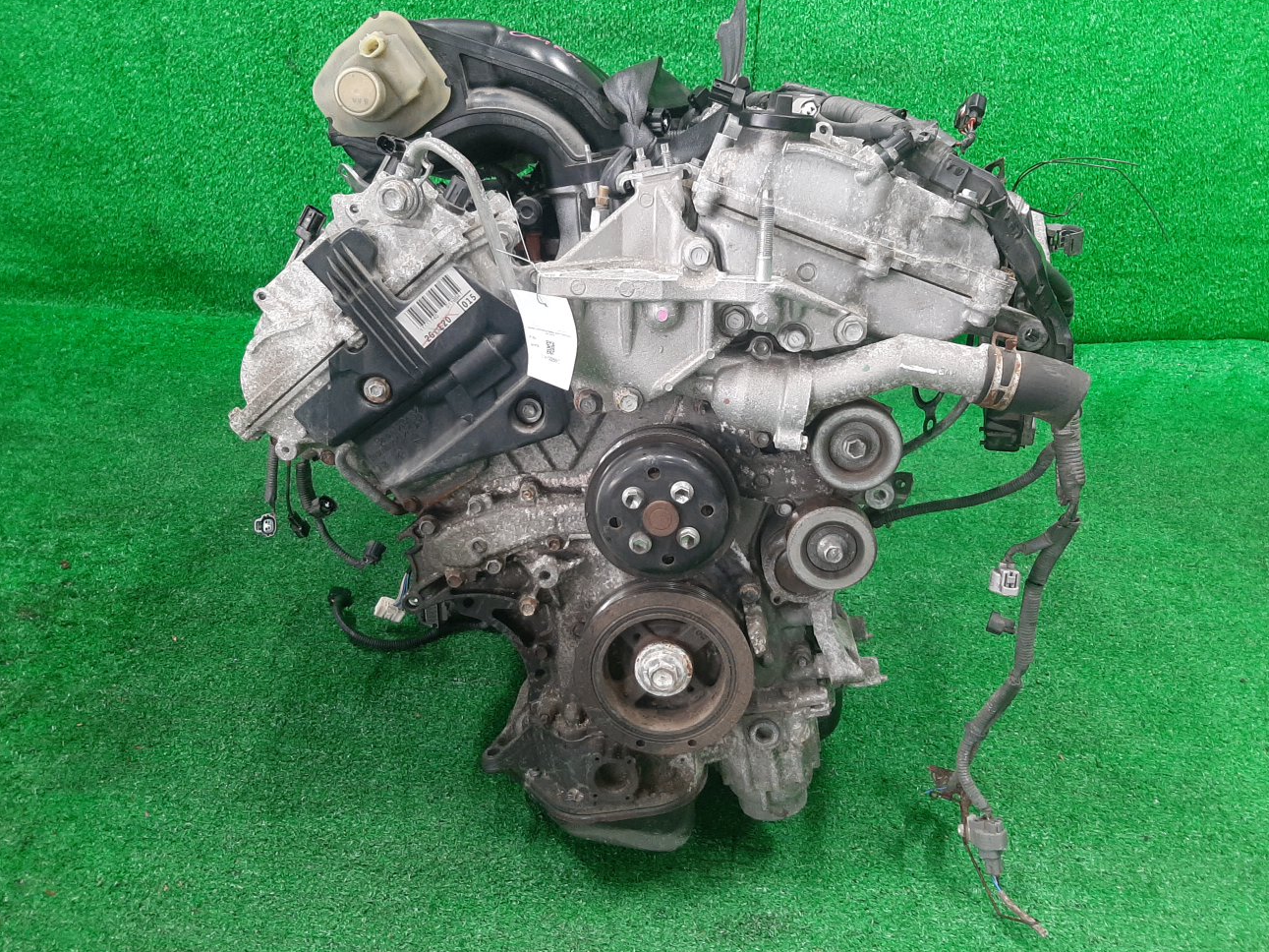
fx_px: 1063
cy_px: 454
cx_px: 627
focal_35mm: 29
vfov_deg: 48.2
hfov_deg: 61.7
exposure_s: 1/50
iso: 152
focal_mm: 3.93
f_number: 1.7
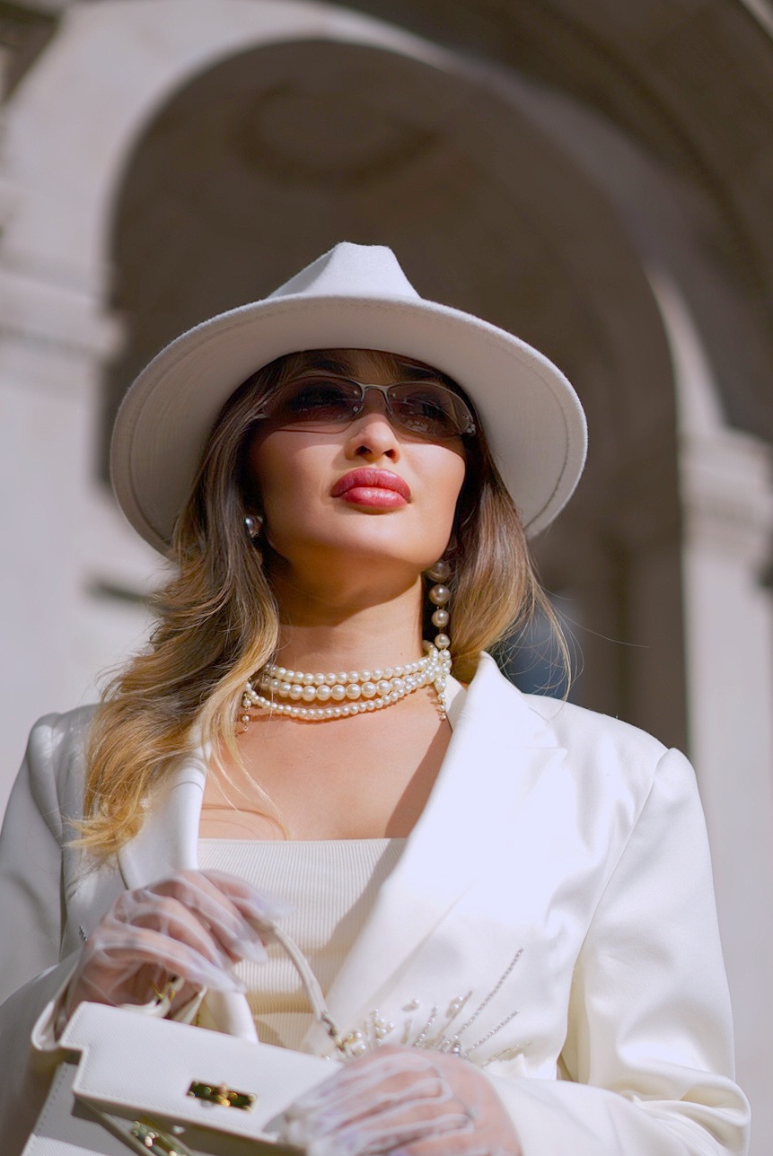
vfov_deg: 29.2
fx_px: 2218
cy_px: 685
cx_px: 323
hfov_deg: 19.8
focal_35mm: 69
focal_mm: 55
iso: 50
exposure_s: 1/3200
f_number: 2
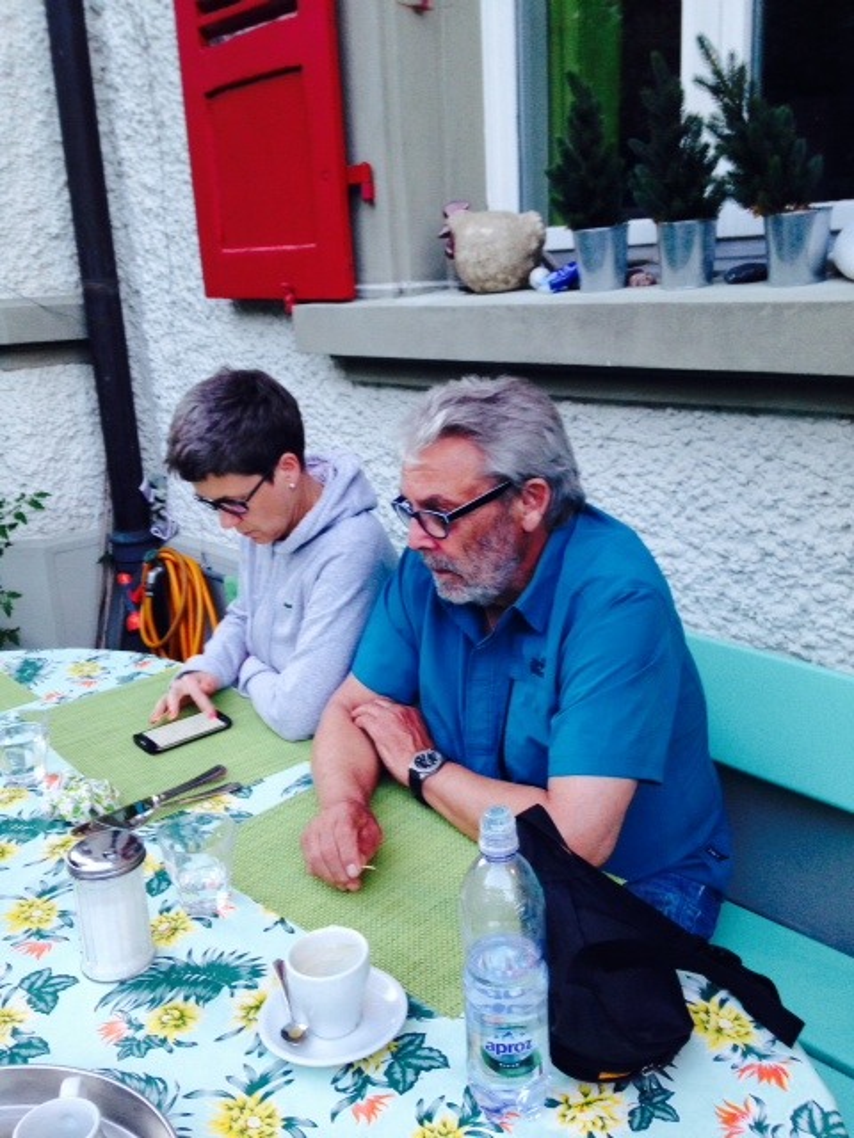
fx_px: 1086
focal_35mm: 33
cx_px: 427
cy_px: 569
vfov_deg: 55.4
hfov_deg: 42.9
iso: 125
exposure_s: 1/20
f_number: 2.4
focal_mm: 4.12
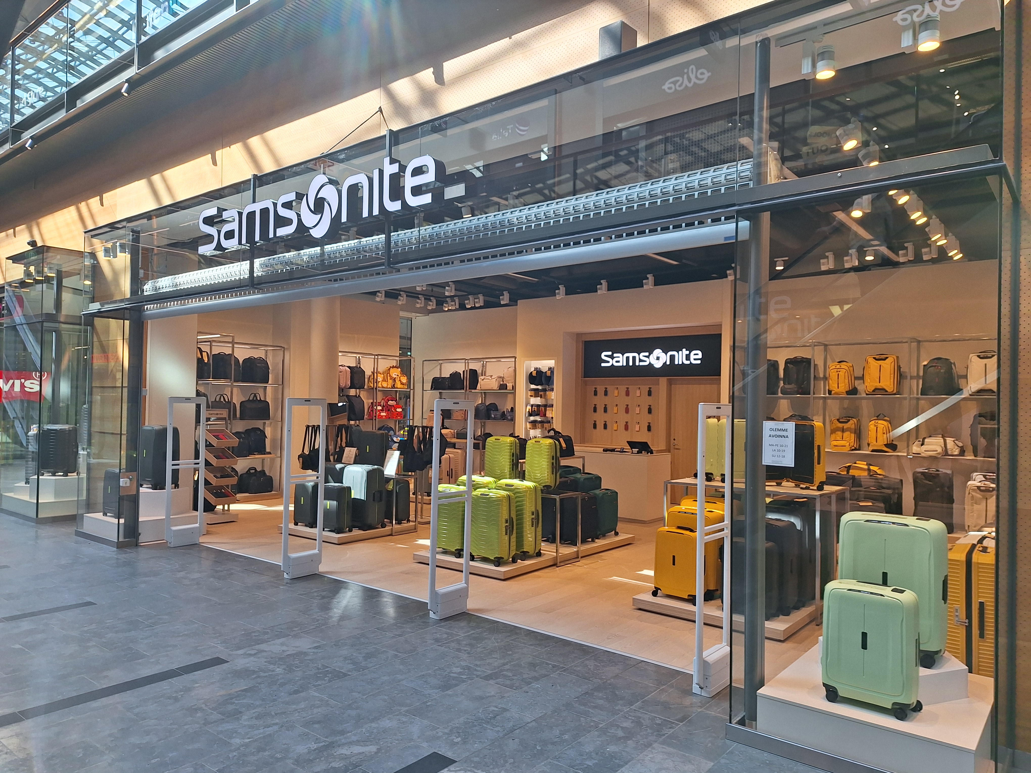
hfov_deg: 73.9
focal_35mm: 23
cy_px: 386
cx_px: 516
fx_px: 685
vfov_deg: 58.9
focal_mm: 5.54
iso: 40
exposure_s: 1/290
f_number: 1.8
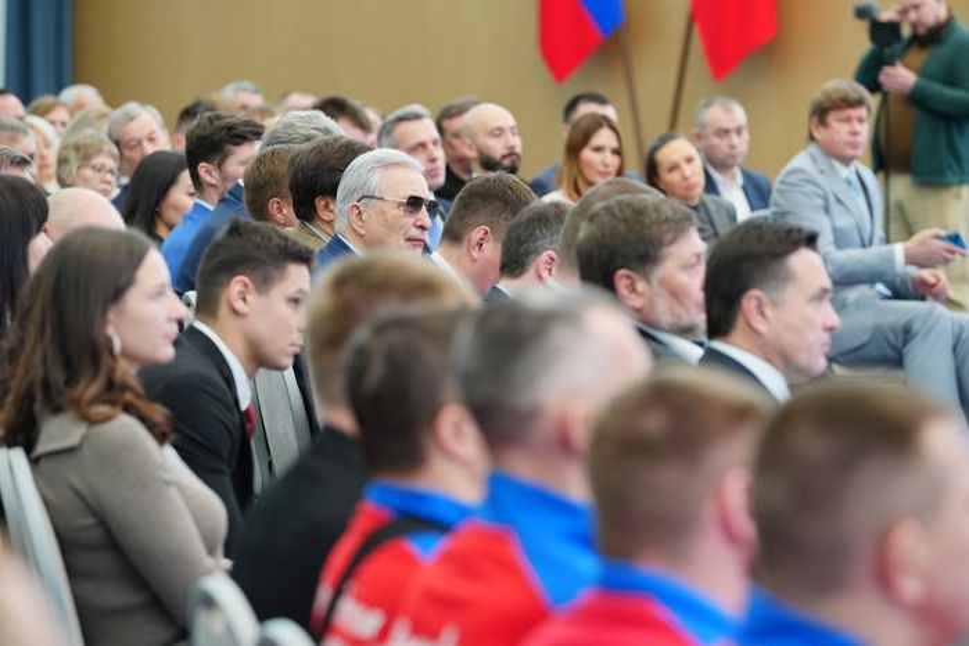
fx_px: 5383
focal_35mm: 200
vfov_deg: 6.9
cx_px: 484
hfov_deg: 10.3
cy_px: 323
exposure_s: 1/250
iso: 3200
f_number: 5
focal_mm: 200
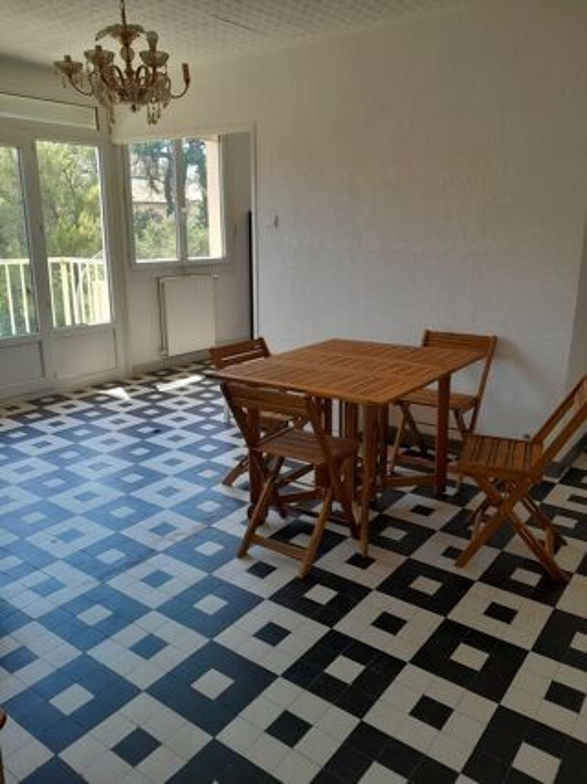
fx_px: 611
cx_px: 294
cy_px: 392
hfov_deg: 51.3
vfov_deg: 65.3
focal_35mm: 27
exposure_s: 1/50
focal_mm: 4
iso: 40
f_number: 1.8
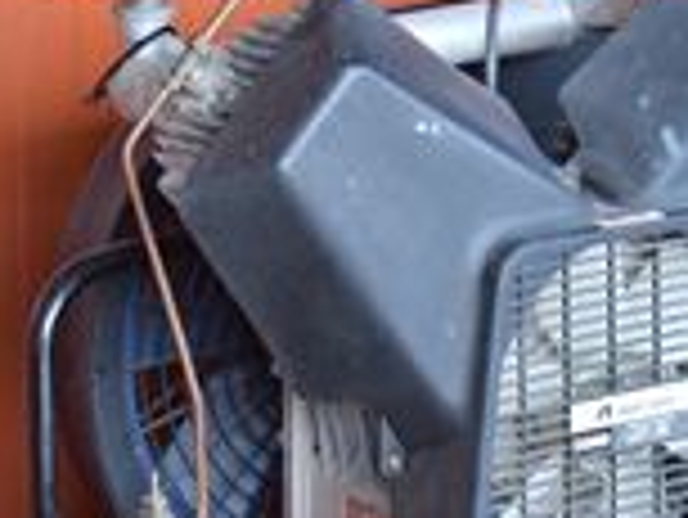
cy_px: 622
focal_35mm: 259
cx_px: 603
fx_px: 5143
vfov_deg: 5.7
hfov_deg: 7.6
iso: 1250
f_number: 6.3
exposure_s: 1/250
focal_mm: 55
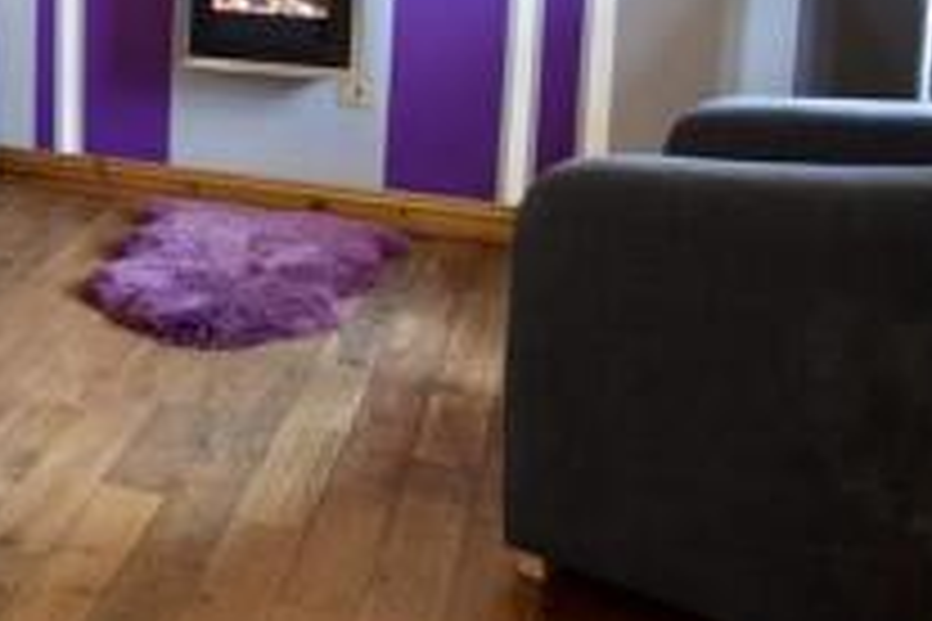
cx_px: -61
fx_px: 1594
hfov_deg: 29.7
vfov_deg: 20.6
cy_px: -133
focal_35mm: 62
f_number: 3.5
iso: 200
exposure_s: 1/6
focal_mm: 13
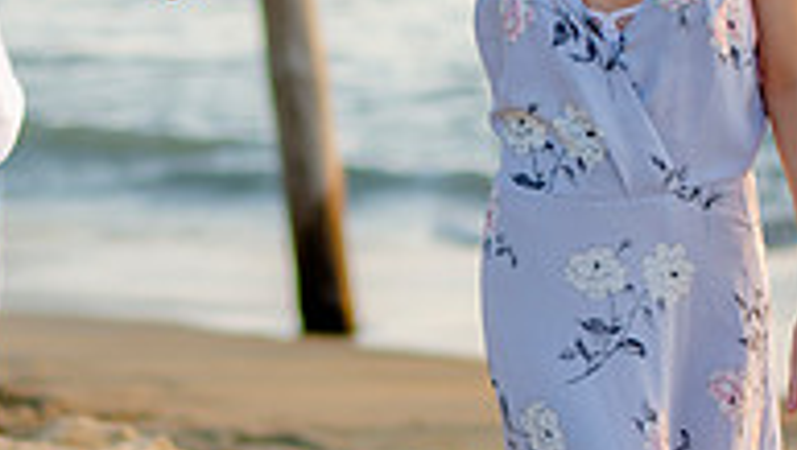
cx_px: 235
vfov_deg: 6.7
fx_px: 3871
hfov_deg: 11.7
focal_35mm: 183
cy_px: 314
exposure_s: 1/400
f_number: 1.8
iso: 100
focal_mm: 50
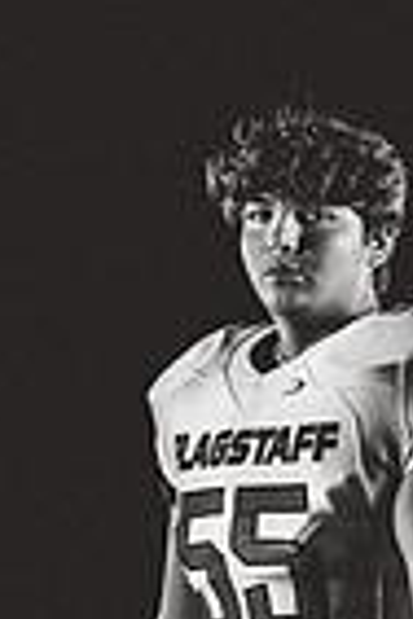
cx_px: 308
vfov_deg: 8.0
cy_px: 847
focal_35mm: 252
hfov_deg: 5.5
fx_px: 4336
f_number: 4
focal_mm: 79
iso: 160
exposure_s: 1/160
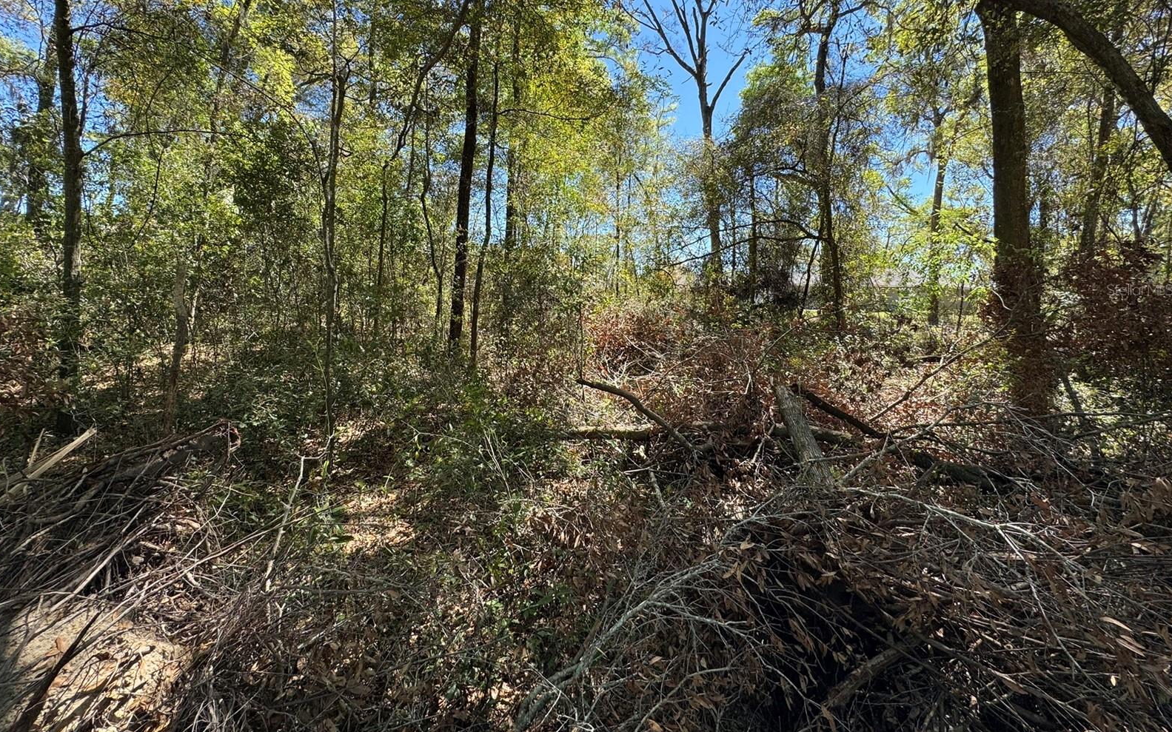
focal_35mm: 15
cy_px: 289
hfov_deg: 101.5
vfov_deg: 73.9
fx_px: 479
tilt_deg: +1.1
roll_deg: -1.4
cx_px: 584
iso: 40
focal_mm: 2.22
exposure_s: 1/370
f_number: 2.2
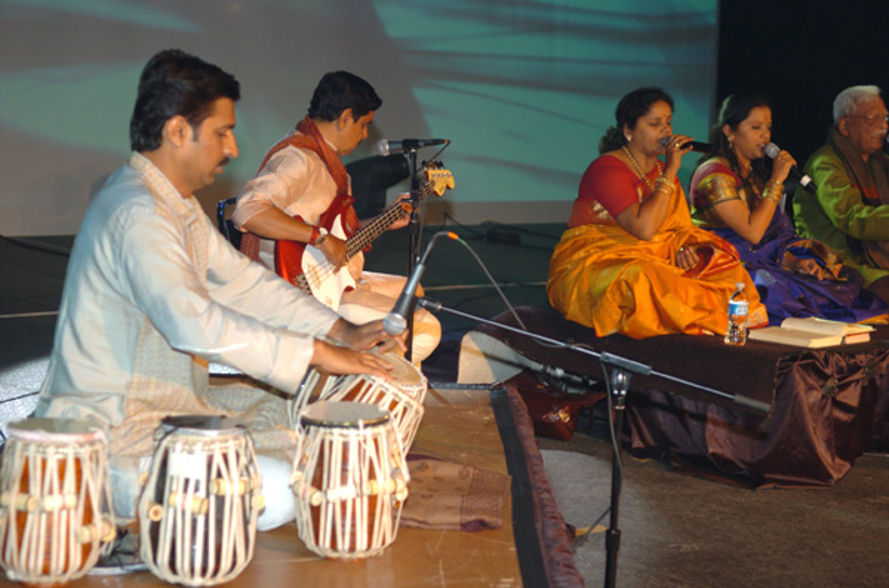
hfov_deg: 24.7
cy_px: 294
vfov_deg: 16.5
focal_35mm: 82
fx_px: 2032
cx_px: 444
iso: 400
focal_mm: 55
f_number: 2.8
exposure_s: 1/100
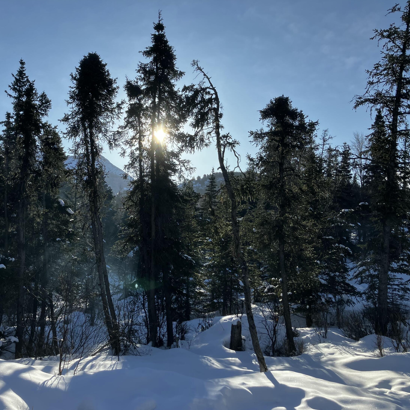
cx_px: 152
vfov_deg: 48.4
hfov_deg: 48.0
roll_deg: -1.1
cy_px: 209
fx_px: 456
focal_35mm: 34
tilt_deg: +5.2
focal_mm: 3.99
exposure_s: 1/2024
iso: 32
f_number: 1.8
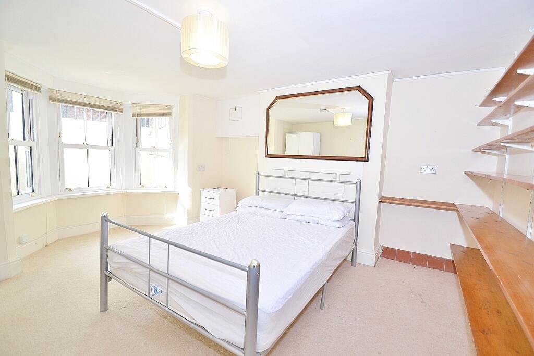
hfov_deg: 100.4
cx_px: 267
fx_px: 223
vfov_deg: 77.3
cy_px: 178
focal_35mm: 15
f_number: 3.5
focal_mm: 10
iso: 100
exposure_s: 1/50
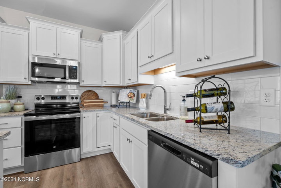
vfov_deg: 72.1
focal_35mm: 16
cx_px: 140
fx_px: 129
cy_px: 94
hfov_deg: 95.0
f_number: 9
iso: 100
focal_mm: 16.5
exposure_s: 1/1.25
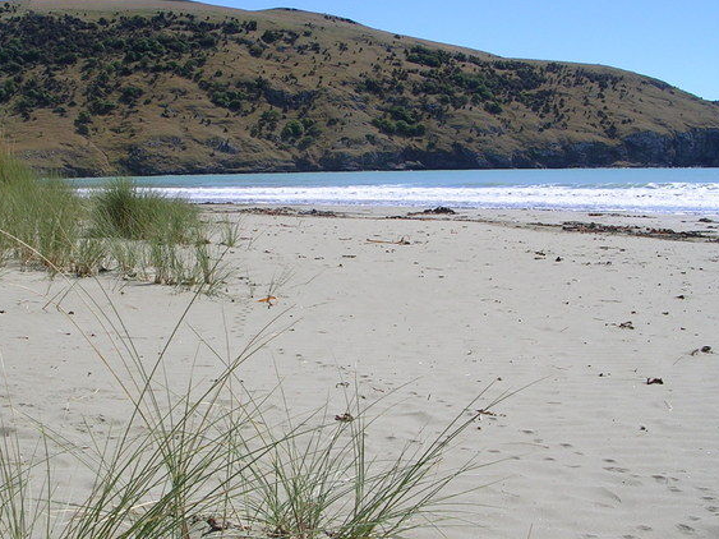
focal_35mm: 54
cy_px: 299
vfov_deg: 27.0
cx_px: 295
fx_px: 1121
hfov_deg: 35.5
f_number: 5.6
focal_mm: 5.8
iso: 50
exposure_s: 1/433
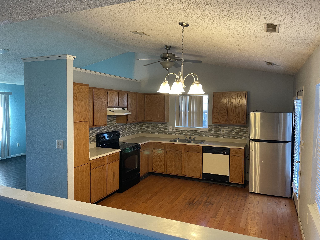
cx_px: 160
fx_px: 240
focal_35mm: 26
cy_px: 120
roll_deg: -0.2
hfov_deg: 67.3
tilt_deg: -3.9
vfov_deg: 53.1
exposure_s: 1/60
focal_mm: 4.2
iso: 100
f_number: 1.6
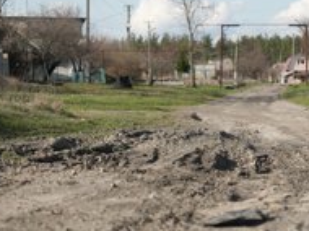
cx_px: 197
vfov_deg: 10.4
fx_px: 1266
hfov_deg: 13.9
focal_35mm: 142
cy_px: 141
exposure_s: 1/400
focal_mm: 70
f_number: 2.8
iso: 200
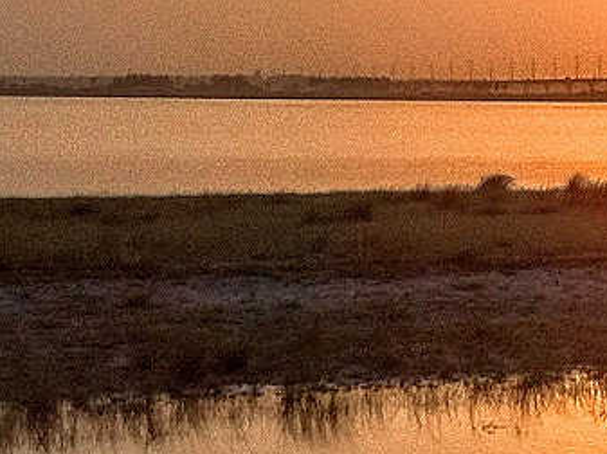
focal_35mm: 166
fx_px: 2908
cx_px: 834
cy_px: 222
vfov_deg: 8.9
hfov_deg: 11.5
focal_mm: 3.85
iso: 80
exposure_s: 1/3016
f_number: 2.8
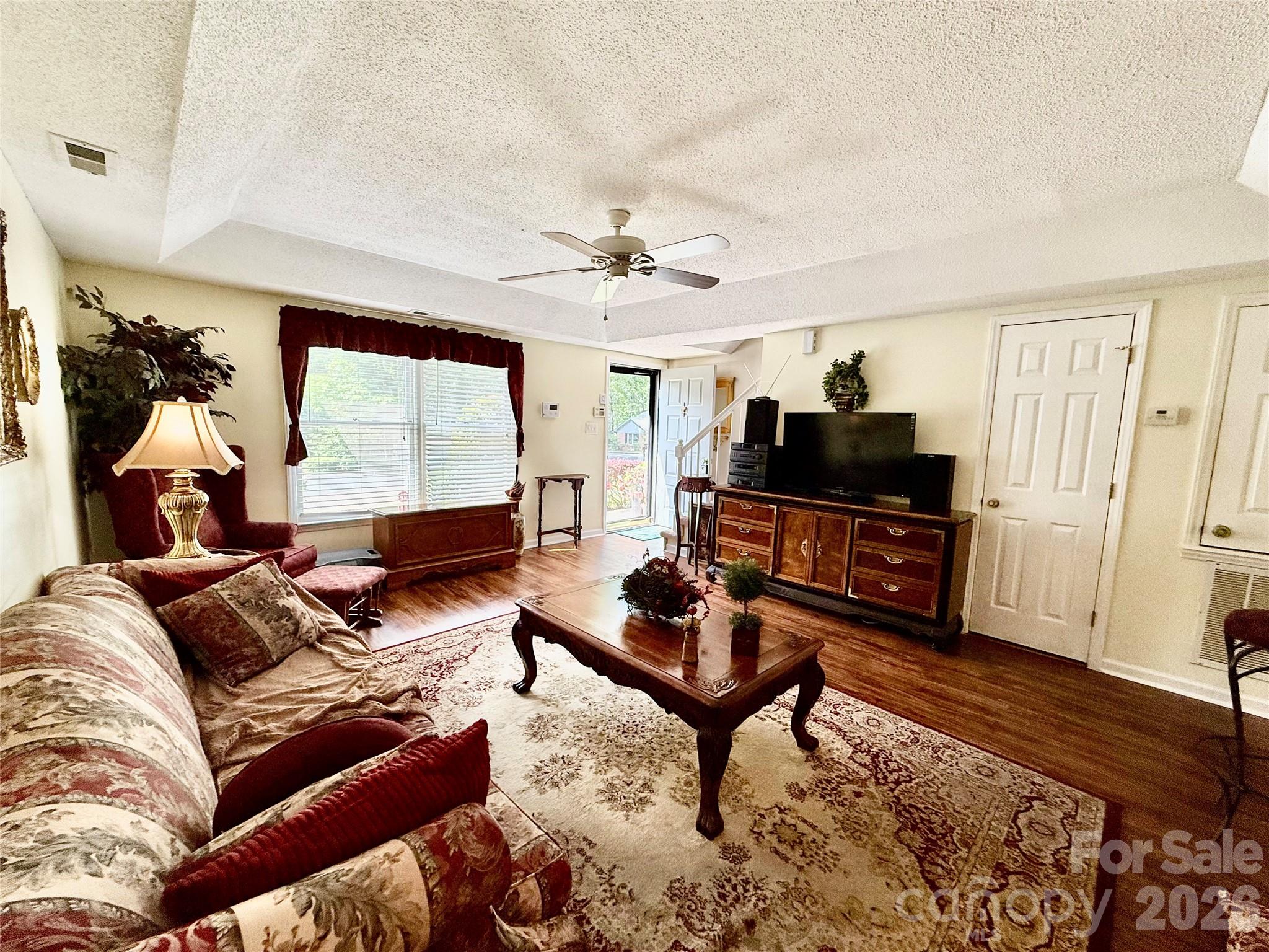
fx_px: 513
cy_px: 476
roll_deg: -1.2
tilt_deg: -5.6
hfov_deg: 102.1
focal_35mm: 14
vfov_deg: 85.7
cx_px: 634
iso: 100
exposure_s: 1/99
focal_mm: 2.22
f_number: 2.2
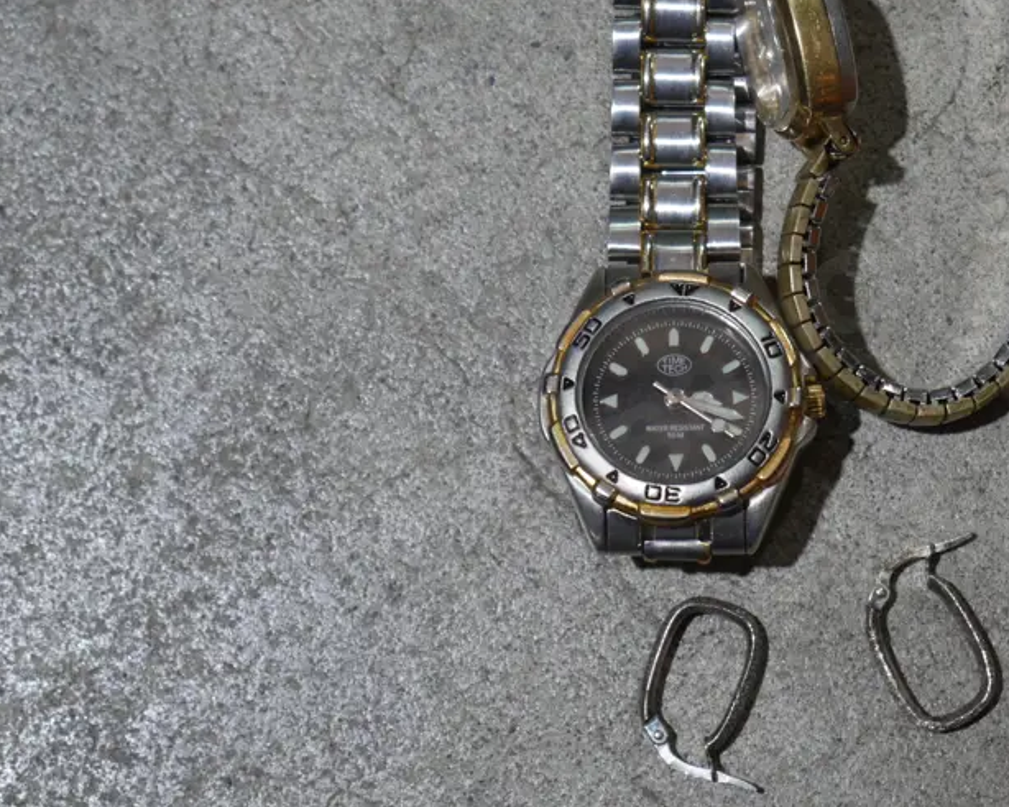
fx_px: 3404
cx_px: 789
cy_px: 335
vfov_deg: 13.5
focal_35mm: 114
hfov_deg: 16.7
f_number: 5.5
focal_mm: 35
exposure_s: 1/80
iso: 400
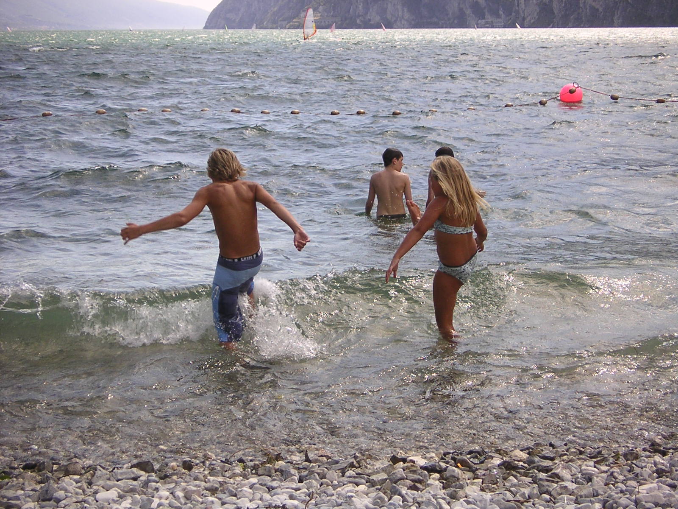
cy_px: 254
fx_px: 1312
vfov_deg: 21.9
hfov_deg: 29.0
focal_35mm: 67
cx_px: 339
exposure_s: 1/500
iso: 64
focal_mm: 8.7
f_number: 3.3
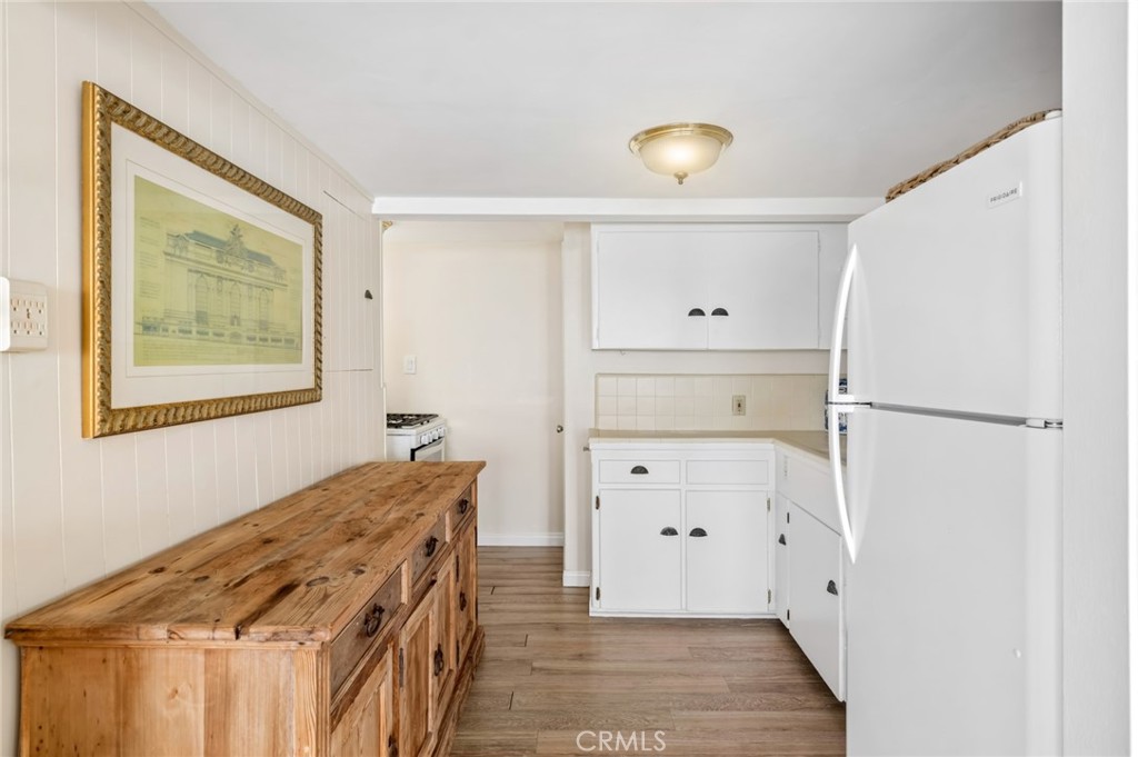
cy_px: 378
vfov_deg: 61.8
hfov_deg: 84.0
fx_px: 632
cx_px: 569
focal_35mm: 20
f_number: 9
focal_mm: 20
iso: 100
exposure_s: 1/13
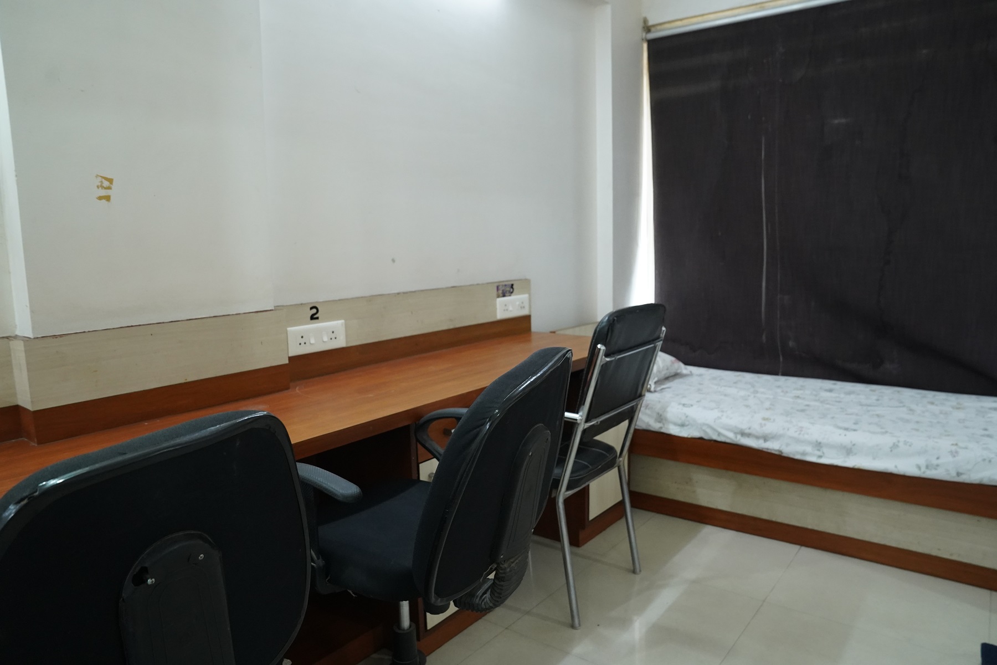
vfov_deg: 53.1
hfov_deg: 73.7
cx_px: 498
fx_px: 665
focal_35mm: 24
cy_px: 332
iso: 4000
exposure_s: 1/100
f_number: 5
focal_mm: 24
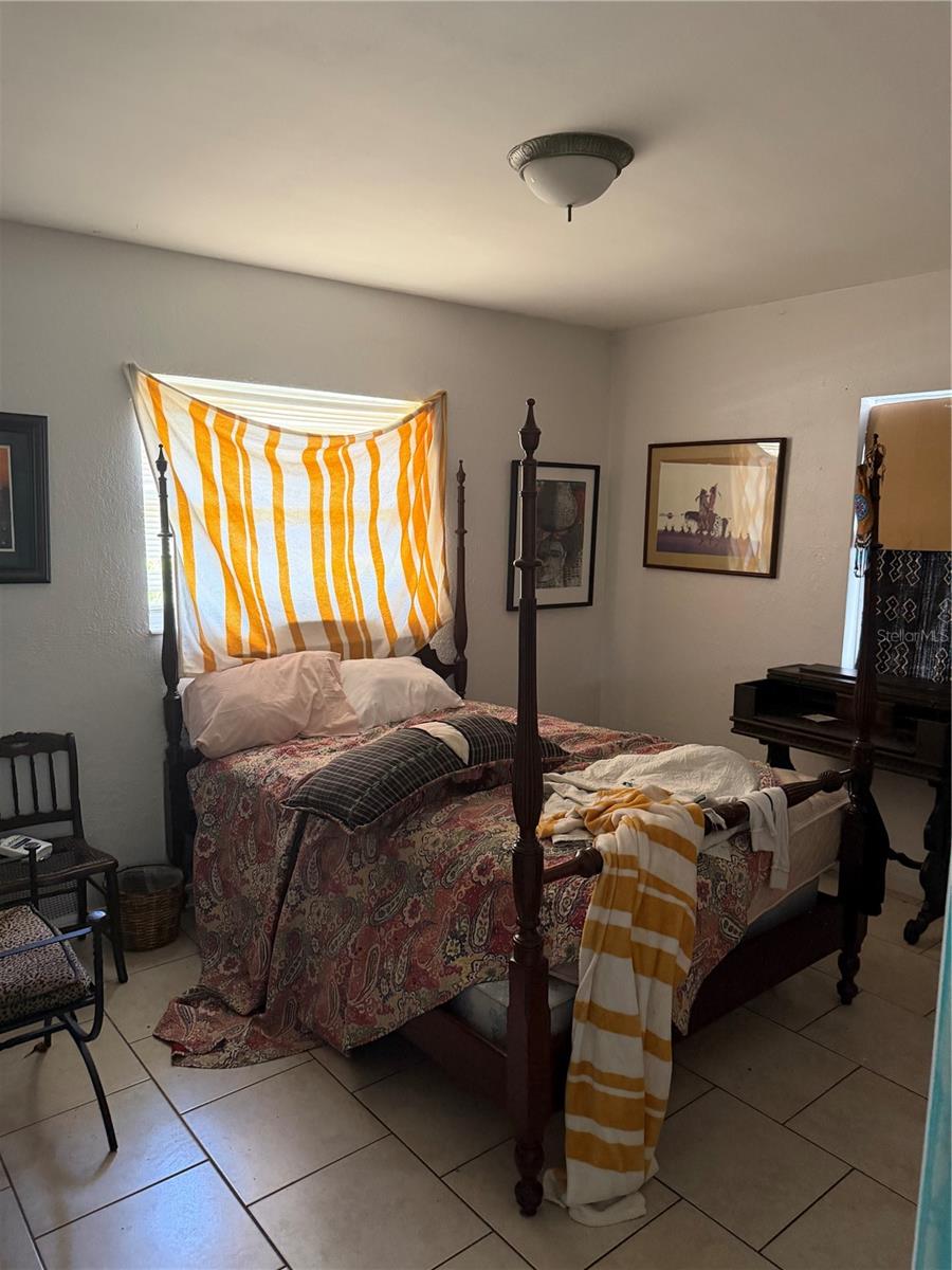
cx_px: 476
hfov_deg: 56.8
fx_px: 880
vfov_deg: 71.6
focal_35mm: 24
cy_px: 635
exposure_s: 1/60
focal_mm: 6.76
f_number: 1.78
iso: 500
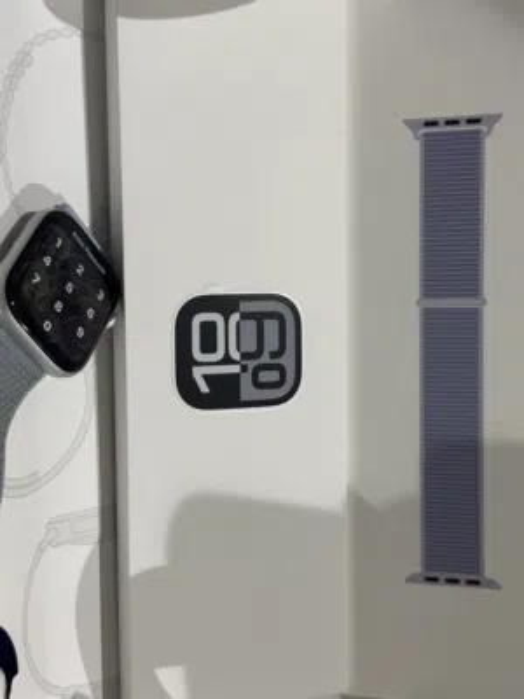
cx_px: 262
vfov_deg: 39.7
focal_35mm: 48
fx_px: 969
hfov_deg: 30.3
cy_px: 350
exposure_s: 1/50
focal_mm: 6.86
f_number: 1.78
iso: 125
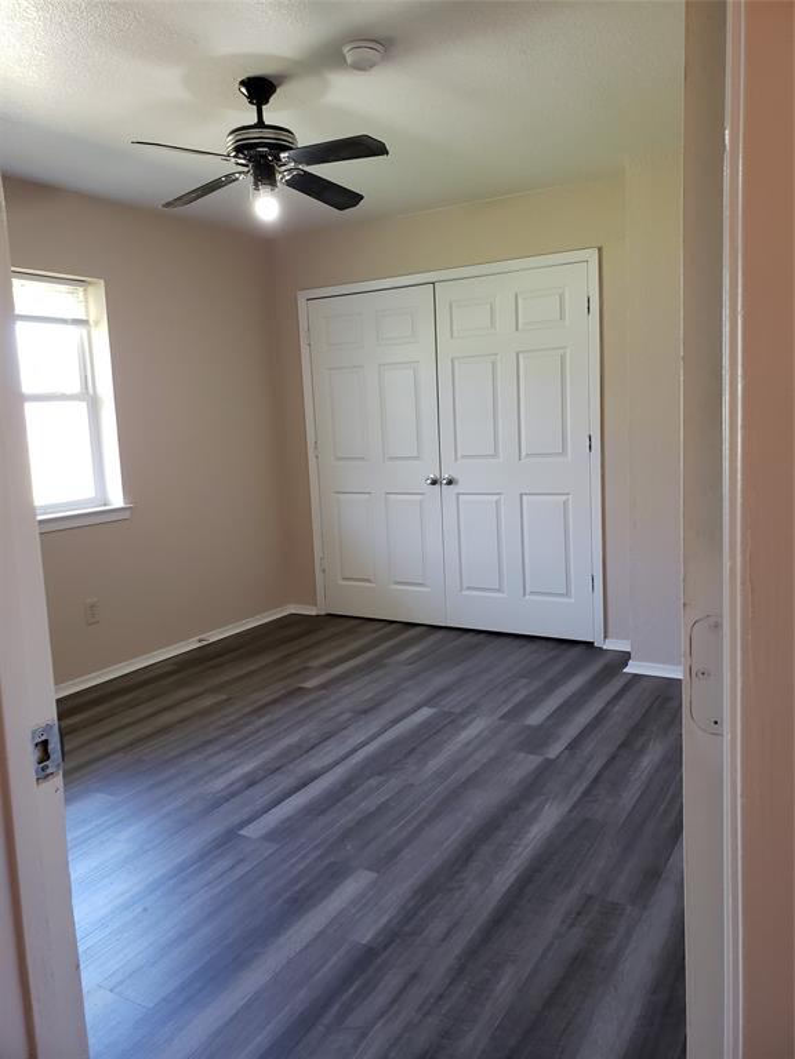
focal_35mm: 26
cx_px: 398
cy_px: 530
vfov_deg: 67.3
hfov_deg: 53.1
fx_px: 796
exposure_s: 1/60
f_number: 2.4
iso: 400
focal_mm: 4.3
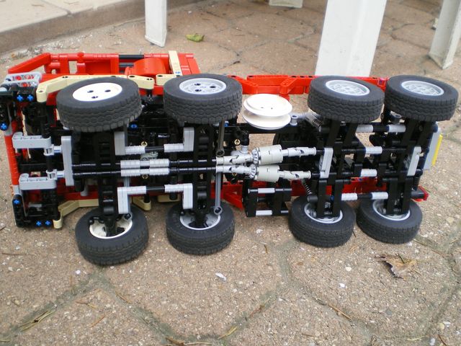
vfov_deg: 37.7
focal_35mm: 38
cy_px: 173
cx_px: 230
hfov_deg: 49.0
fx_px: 506
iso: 64
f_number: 3.1
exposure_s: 1/50
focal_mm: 6.3
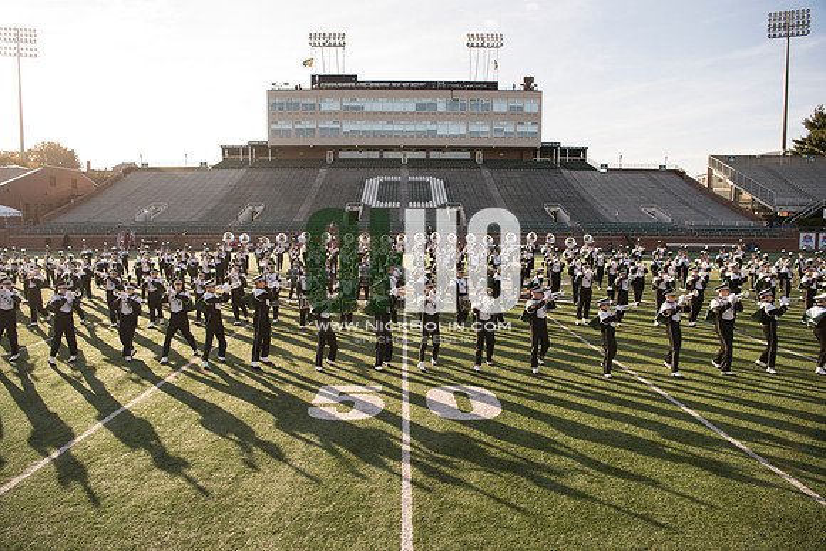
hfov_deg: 73.7
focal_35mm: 24
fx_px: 551
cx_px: 413
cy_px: 276
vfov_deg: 53.2
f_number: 5
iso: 320
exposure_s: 1/800
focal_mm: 24
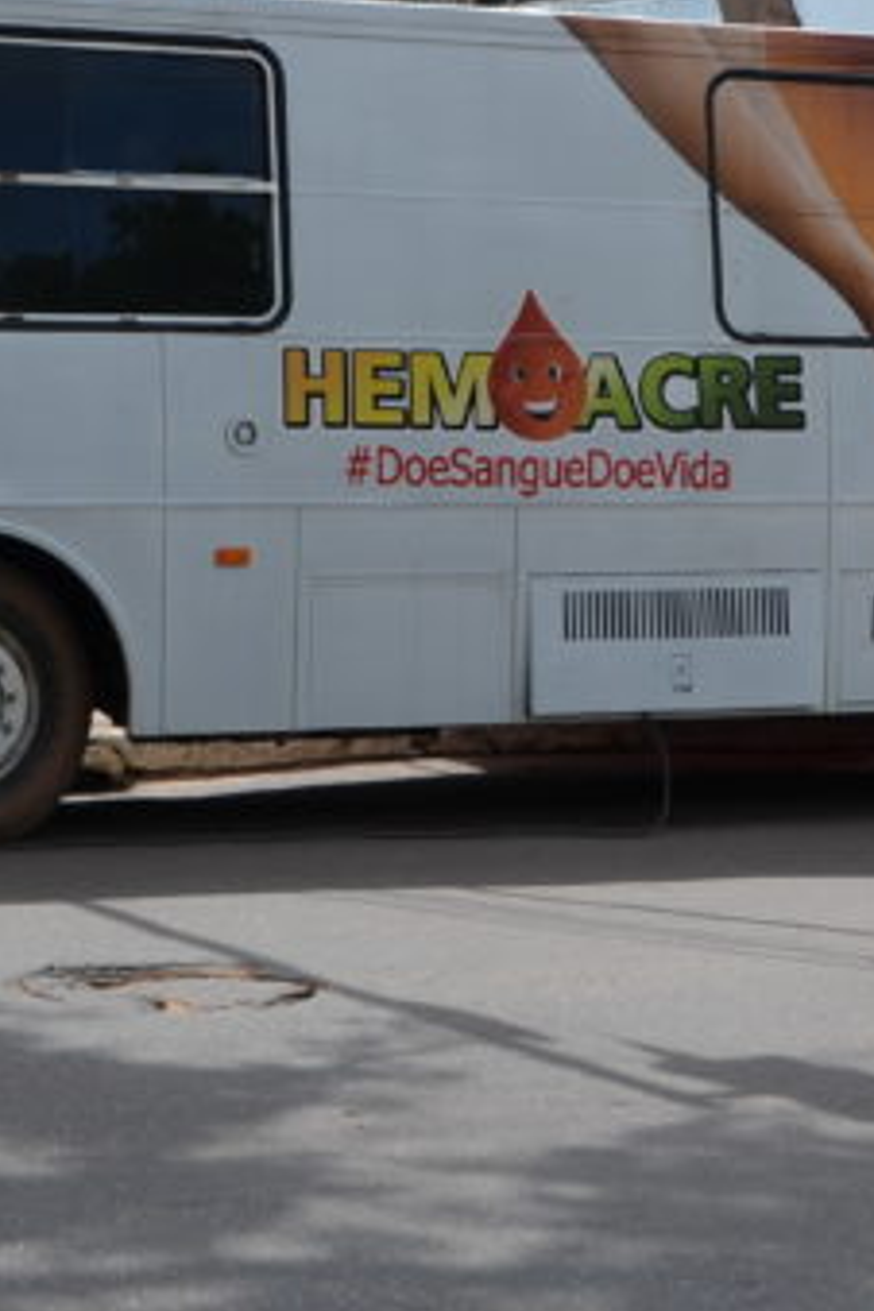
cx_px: 445
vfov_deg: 21.1
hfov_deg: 14.3
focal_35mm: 96
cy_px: 336
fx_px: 3496
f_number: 5
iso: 100
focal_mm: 24
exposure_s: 1/800
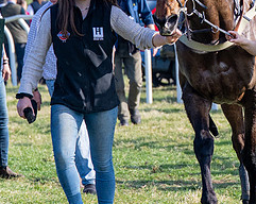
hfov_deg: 3.9
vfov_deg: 3.1
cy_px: -26
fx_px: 3714
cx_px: 172
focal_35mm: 491
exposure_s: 1/1000
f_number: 4.5
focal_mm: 88
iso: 200
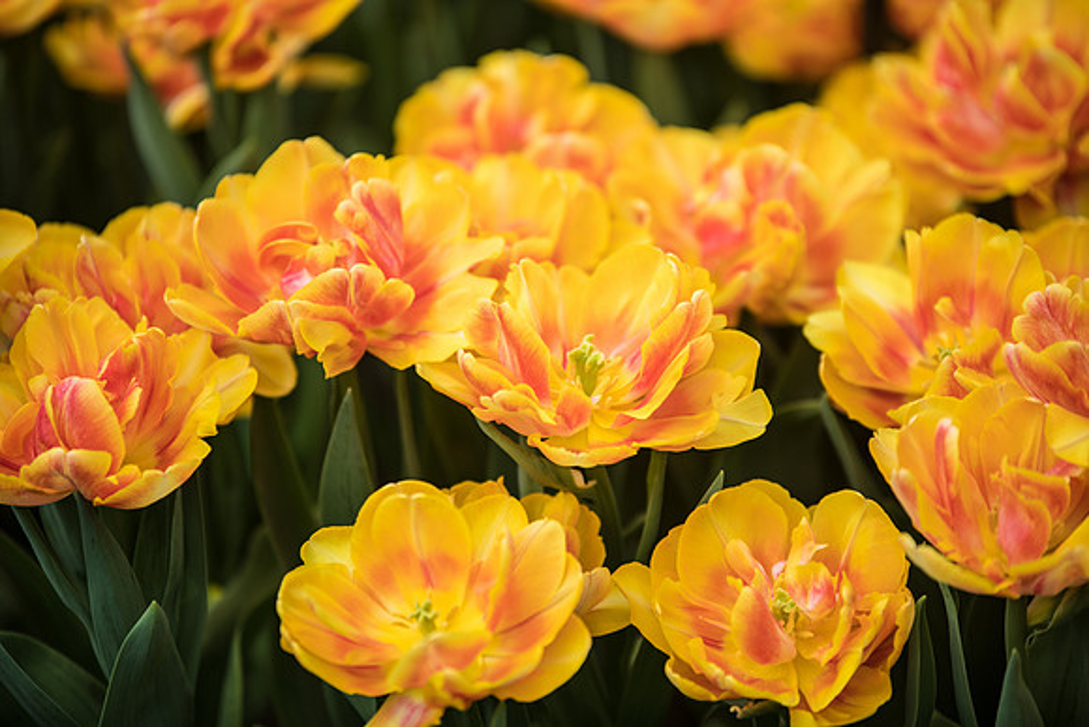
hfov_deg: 10.3
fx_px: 6051
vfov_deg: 6.9
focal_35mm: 200
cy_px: 364
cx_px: 544
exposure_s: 1/1000
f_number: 2.8
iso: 250
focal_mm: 200
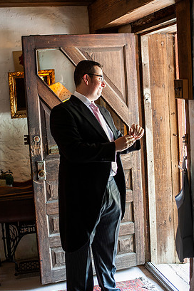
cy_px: 133
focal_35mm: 55
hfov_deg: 24.6
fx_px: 445
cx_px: 99
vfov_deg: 36.2
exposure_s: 1/100
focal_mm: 50
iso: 1000
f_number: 2.8
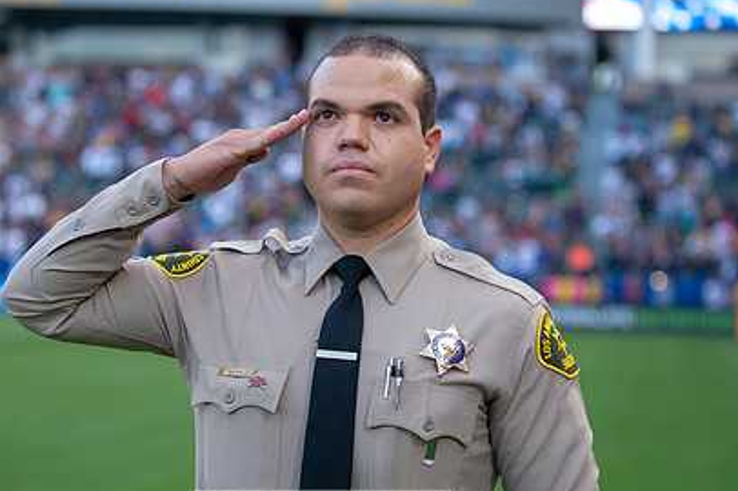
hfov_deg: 20.4
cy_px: 242
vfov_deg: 13.7
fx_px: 2048
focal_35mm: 100
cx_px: 322
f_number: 2.8
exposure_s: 1/320
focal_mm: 70
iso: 250
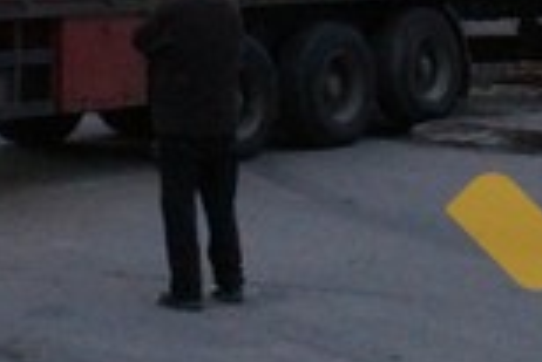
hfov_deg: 15.1
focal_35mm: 136
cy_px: -244
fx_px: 2049
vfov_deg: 9.7
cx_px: 232
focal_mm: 20
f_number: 4
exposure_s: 1/100
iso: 3200
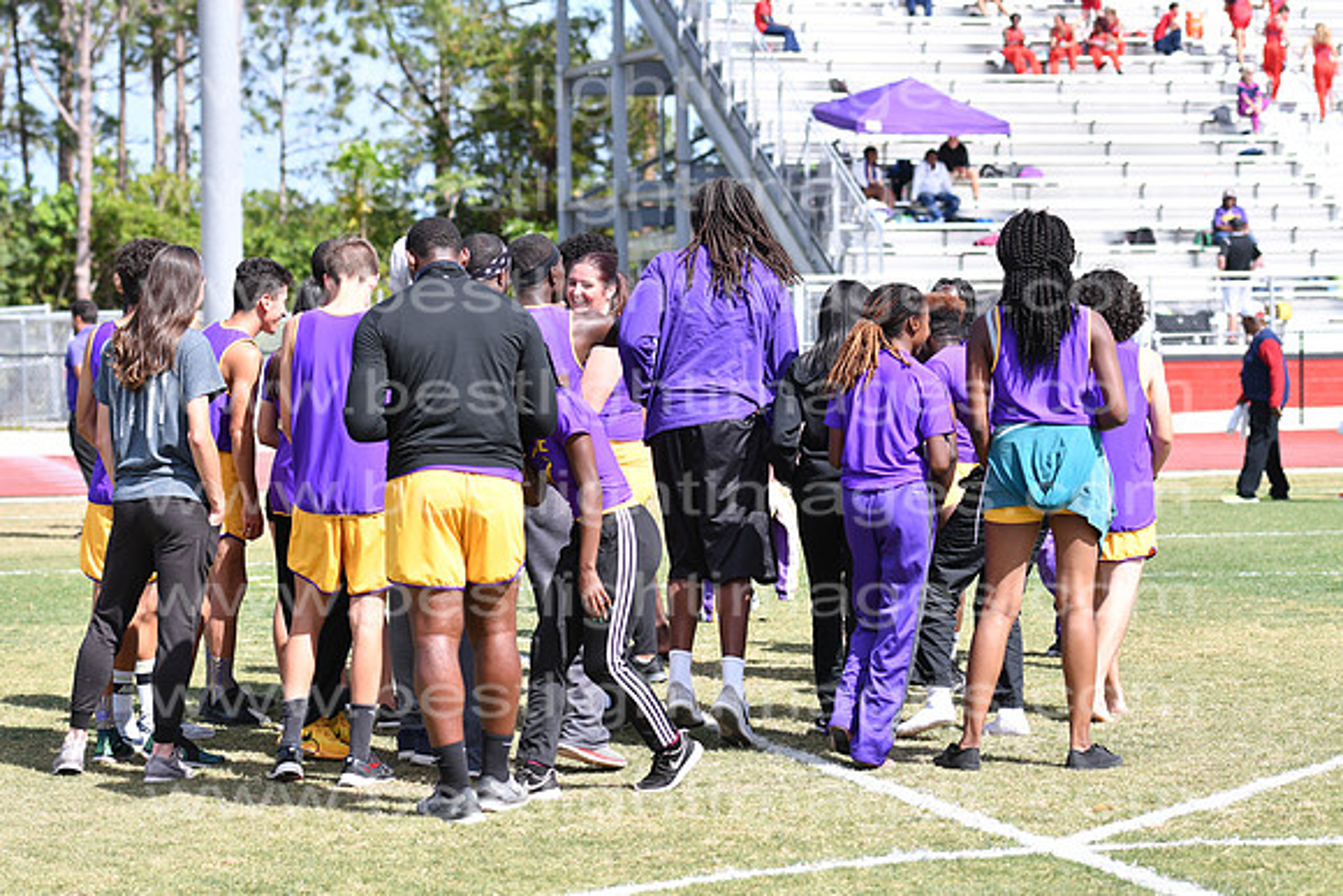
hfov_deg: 19.5
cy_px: 448
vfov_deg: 13.0
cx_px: 672
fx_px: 3918
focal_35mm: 105
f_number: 4
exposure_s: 1/800
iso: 100
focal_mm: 70
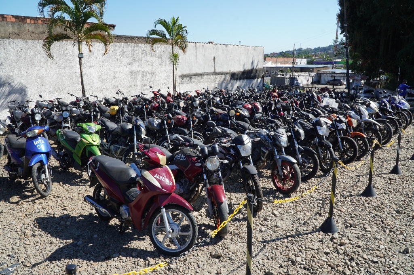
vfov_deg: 47.9
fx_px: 310
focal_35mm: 27
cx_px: 207
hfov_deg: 67.4
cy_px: 138
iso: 160
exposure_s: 1/100
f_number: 14
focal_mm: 18
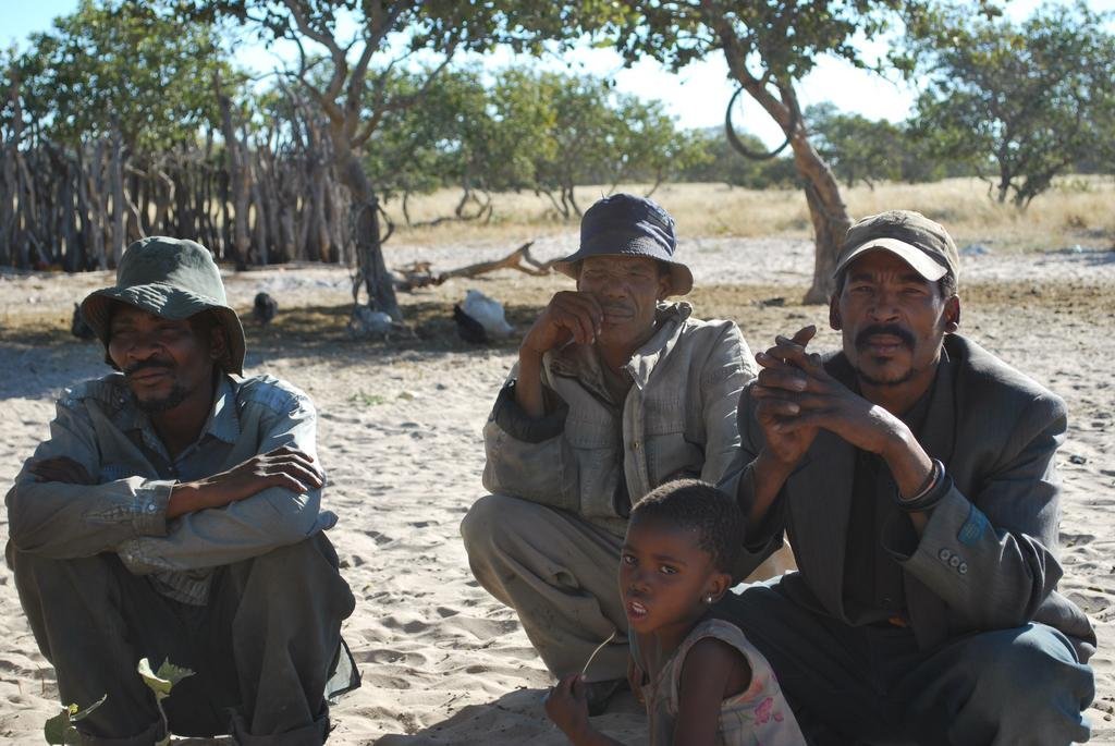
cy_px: 373
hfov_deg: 29.8
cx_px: 558
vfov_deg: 20.2
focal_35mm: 68
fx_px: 2093
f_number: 6.3
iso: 100
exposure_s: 1/160
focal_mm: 45
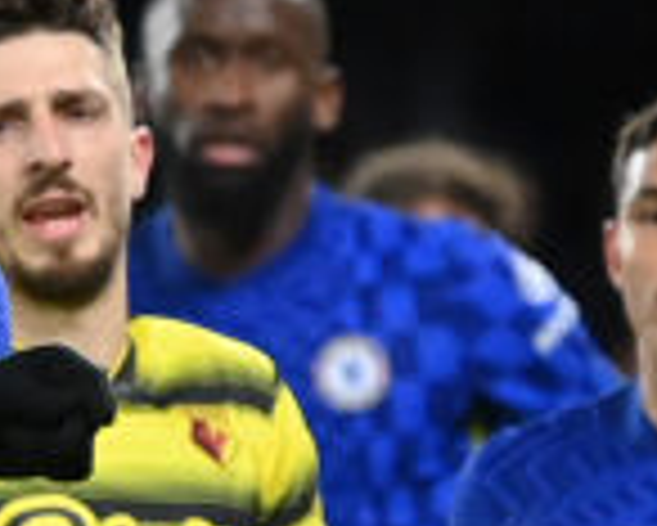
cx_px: -842
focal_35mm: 1317
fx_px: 25626
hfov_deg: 1.5
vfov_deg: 1.2
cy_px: 865
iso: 2500
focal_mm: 200
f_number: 2.8
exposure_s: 1/2000
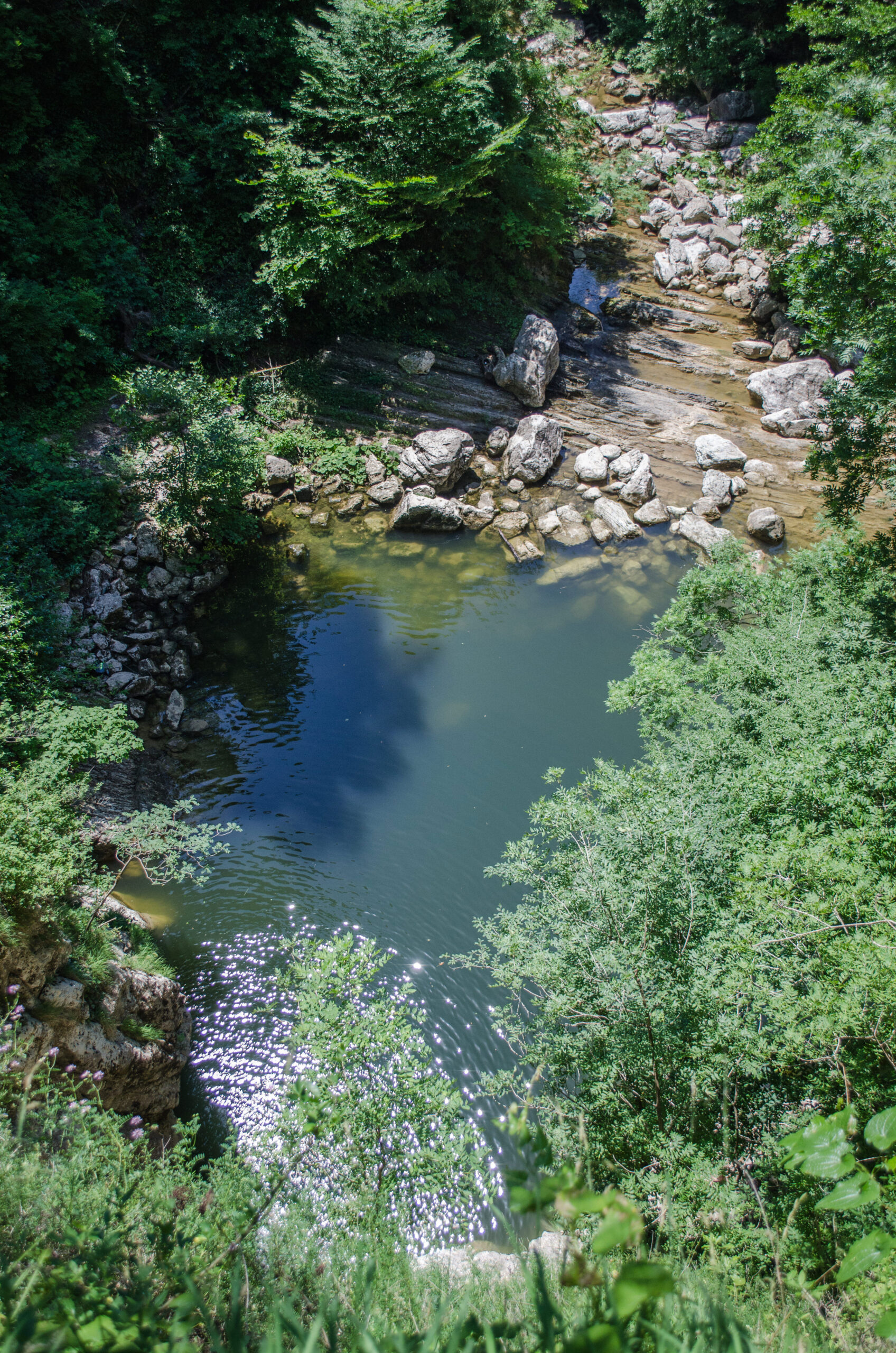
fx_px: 1350
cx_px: 448
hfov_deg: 36.7
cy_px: 676
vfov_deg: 53.2
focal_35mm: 36
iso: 400
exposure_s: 1/1600
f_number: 4
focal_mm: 24
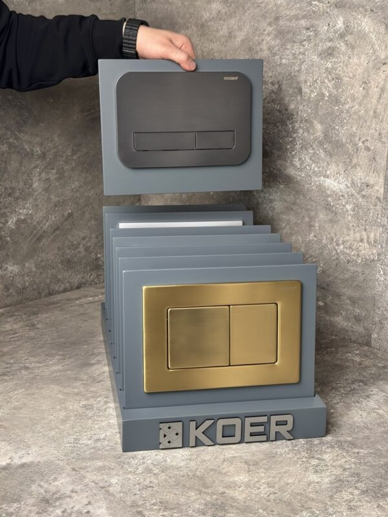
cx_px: 194
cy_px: 258
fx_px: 717
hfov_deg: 30.3
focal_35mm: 48
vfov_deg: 39.7
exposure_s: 1/121
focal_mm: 6.76
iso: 80
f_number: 1.78
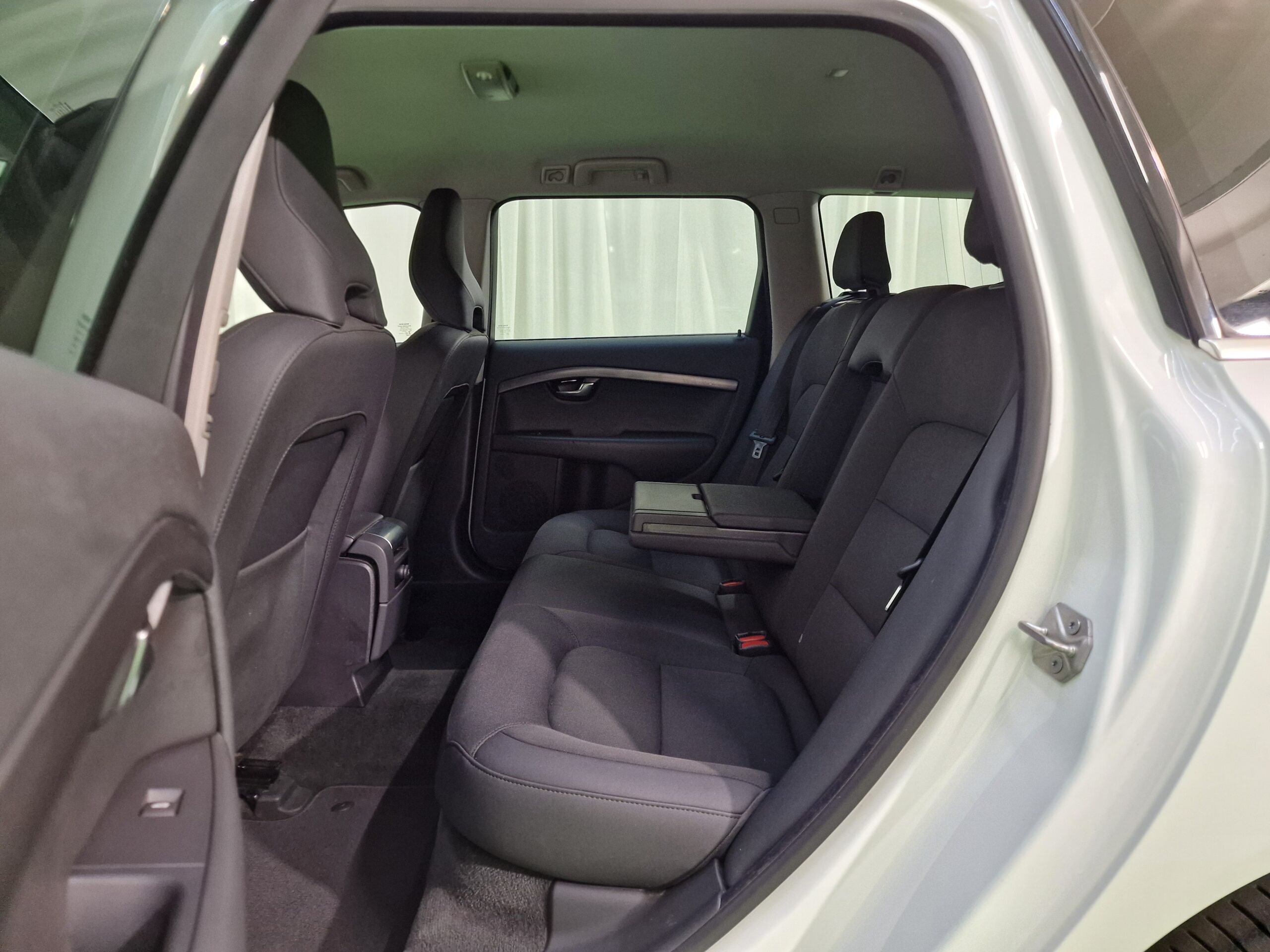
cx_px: 635
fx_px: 844
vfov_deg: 58.9
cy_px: 476
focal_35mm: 23
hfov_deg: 73.9
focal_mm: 6.4
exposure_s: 1/50
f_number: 1.8
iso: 250
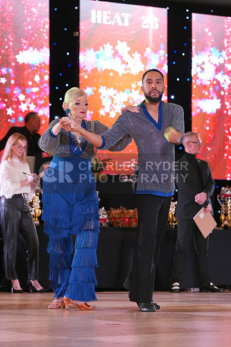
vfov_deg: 14.9
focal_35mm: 138
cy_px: 174
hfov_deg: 9.9
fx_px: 1327
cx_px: 116
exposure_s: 1/100
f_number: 4.5
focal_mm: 138
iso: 1250
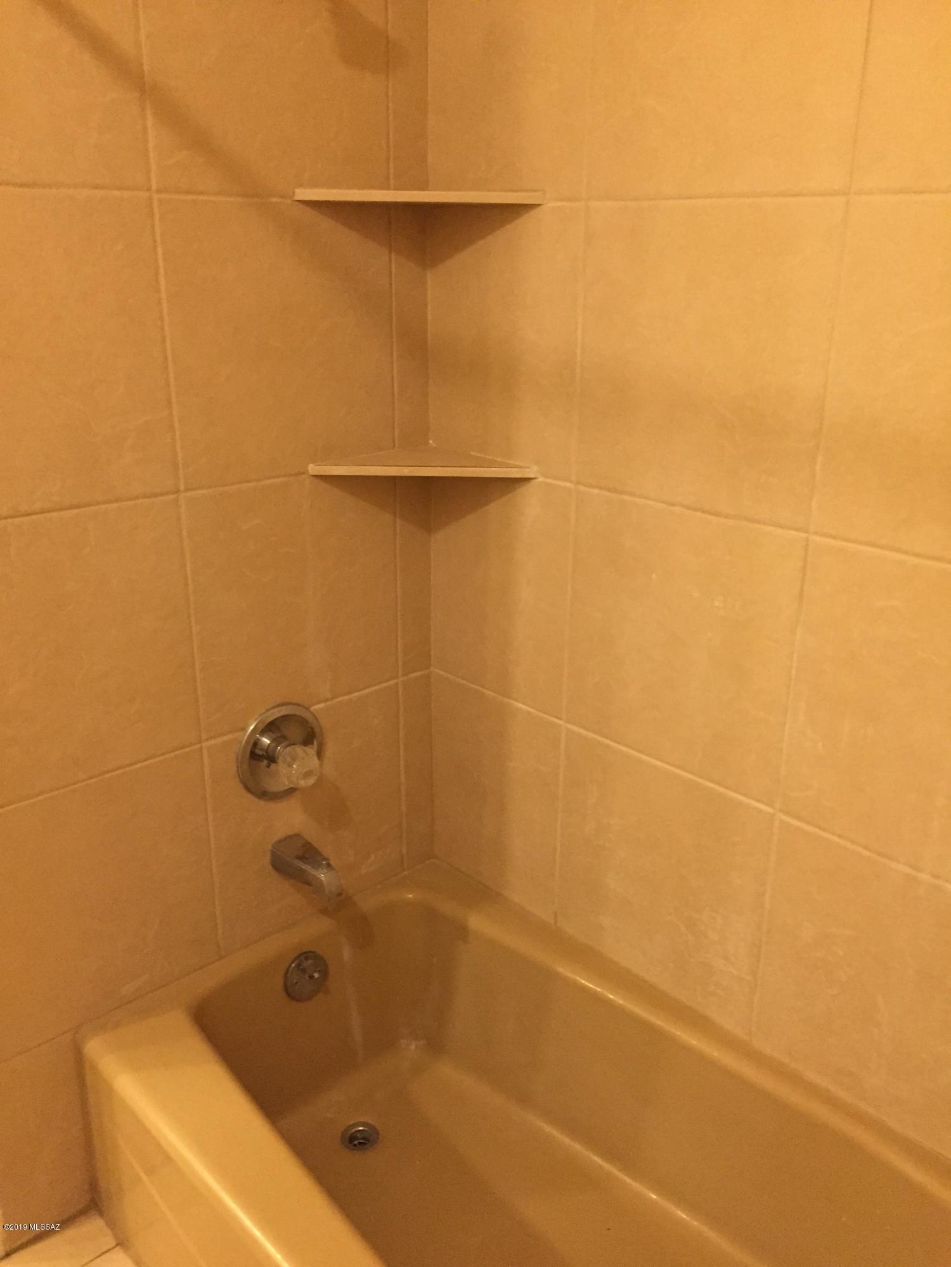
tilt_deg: -20.5
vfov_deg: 61.7
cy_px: 634
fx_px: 1062
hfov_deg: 48.2
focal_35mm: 29
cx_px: 476
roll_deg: -1.0
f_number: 2.2
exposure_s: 1/30
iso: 250
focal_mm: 4.15
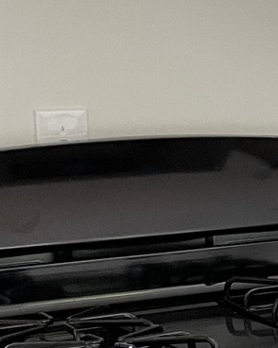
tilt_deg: -9.2
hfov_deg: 9.7
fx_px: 1431
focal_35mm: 139
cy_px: 234
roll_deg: +0.8
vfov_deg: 13.8
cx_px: 694
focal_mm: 4.2
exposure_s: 1/60
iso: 125
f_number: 1.6
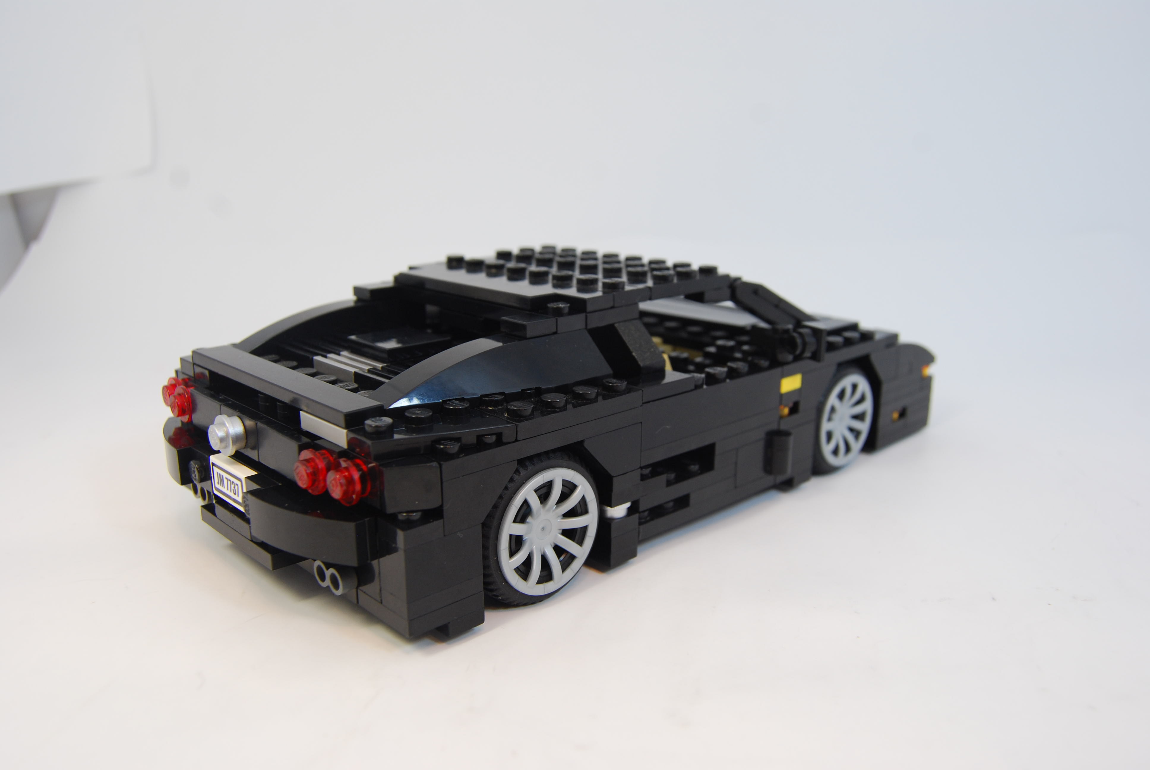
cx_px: 575
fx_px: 959
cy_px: 385
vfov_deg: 43.7
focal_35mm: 30
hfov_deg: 61.9
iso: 200
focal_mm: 20
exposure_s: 1/60
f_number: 6.3
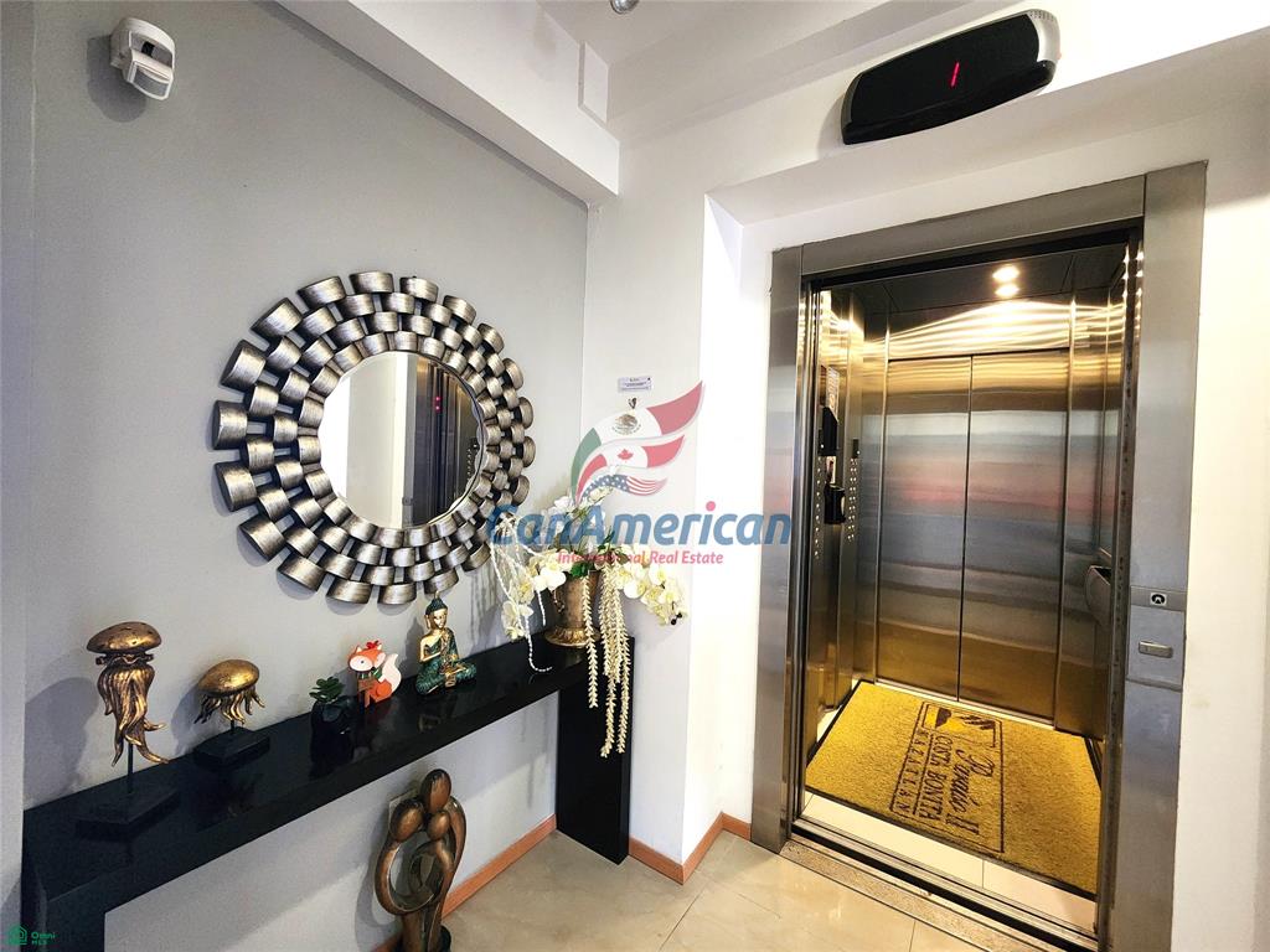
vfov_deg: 89.9
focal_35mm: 13
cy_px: 476
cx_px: 635
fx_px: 477
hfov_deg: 106.2
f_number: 2.2
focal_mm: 2.2
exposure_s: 1/30
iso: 640
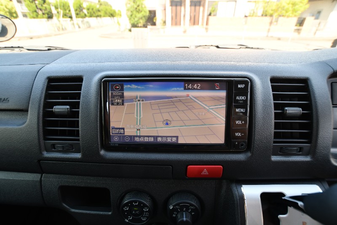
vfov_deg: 73.7
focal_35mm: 16
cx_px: 168
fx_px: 150
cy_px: 112
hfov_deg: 96.7
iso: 400
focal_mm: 11
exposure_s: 1/250
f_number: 5
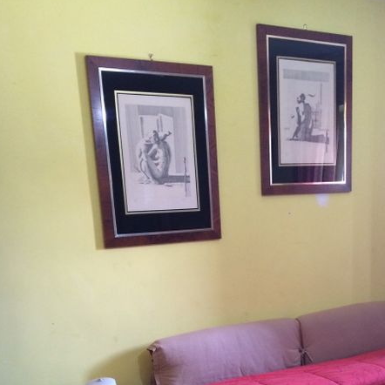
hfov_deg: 35.2
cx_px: 242
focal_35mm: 48
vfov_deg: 33.5
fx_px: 604
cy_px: 344
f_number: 2.2
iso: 320
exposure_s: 1/20
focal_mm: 4.12
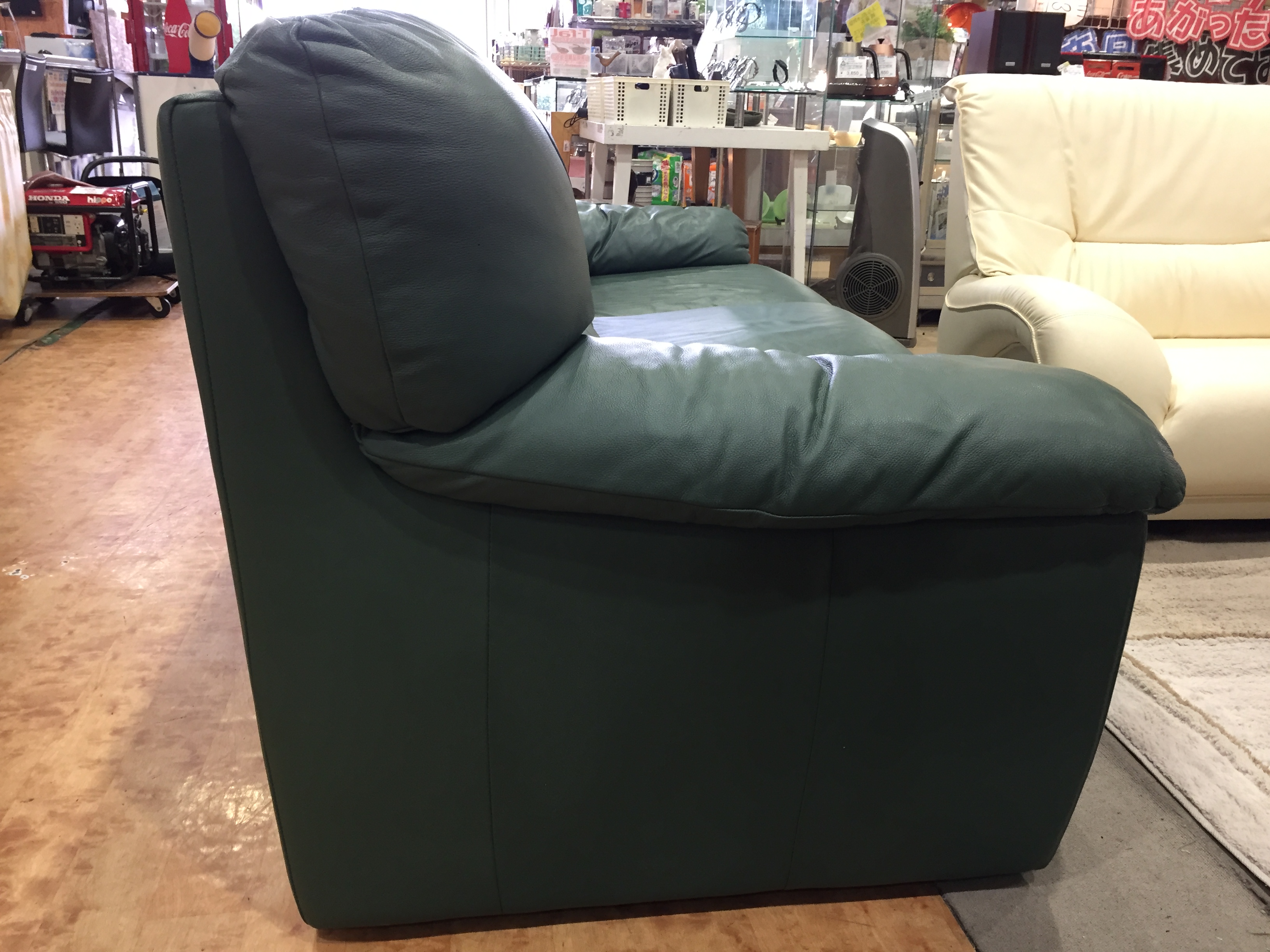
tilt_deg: -17.6
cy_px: 476
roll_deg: -4.0
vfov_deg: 48.2
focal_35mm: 29
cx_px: 635
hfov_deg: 61.7
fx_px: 1064
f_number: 2.2
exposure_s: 1/30
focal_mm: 4.15
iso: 100
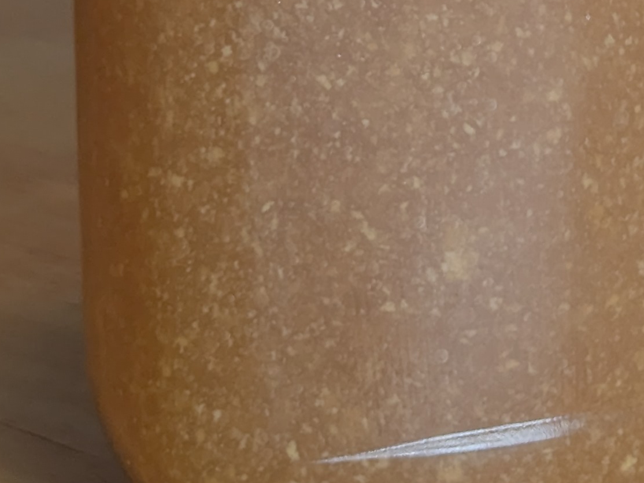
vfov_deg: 8.3
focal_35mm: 176
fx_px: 3275
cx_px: 810
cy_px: -166
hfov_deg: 11.0
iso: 64
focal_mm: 6.81
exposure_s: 1/235
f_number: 1.85
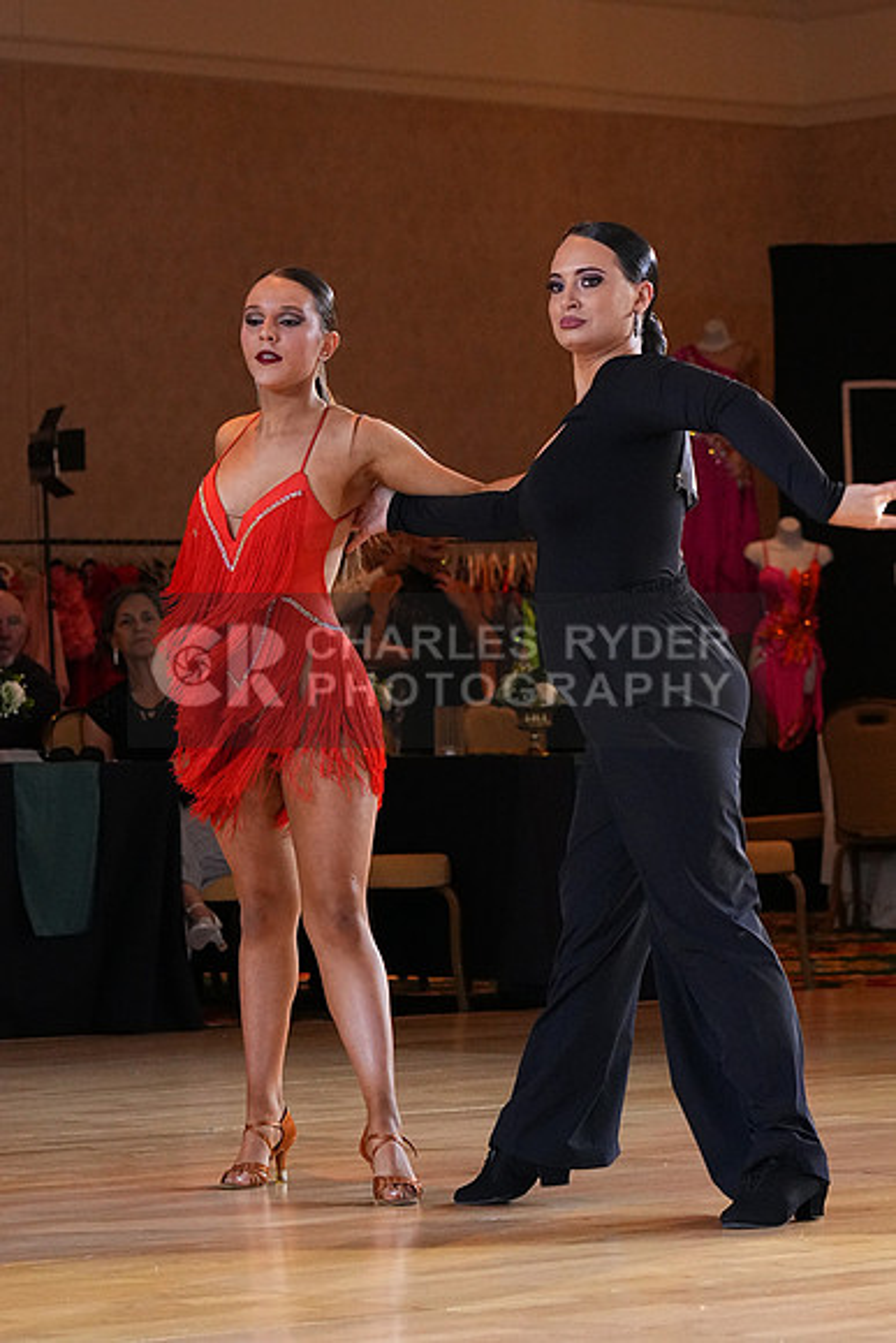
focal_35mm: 141
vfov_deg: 14.5
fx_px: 5260
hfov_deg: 9.7
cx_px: 448
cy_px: 672
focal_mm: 94
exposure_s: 1/200
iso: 5000
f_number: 5.6
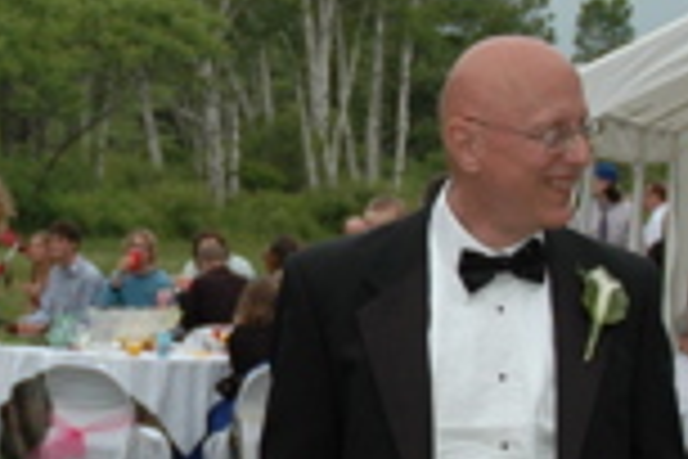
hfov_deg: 17.9
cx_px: 103
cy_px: 254
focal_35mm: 113
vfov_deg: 12.1
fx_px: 2159
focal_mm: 18
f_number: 3.5
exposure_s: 1/400
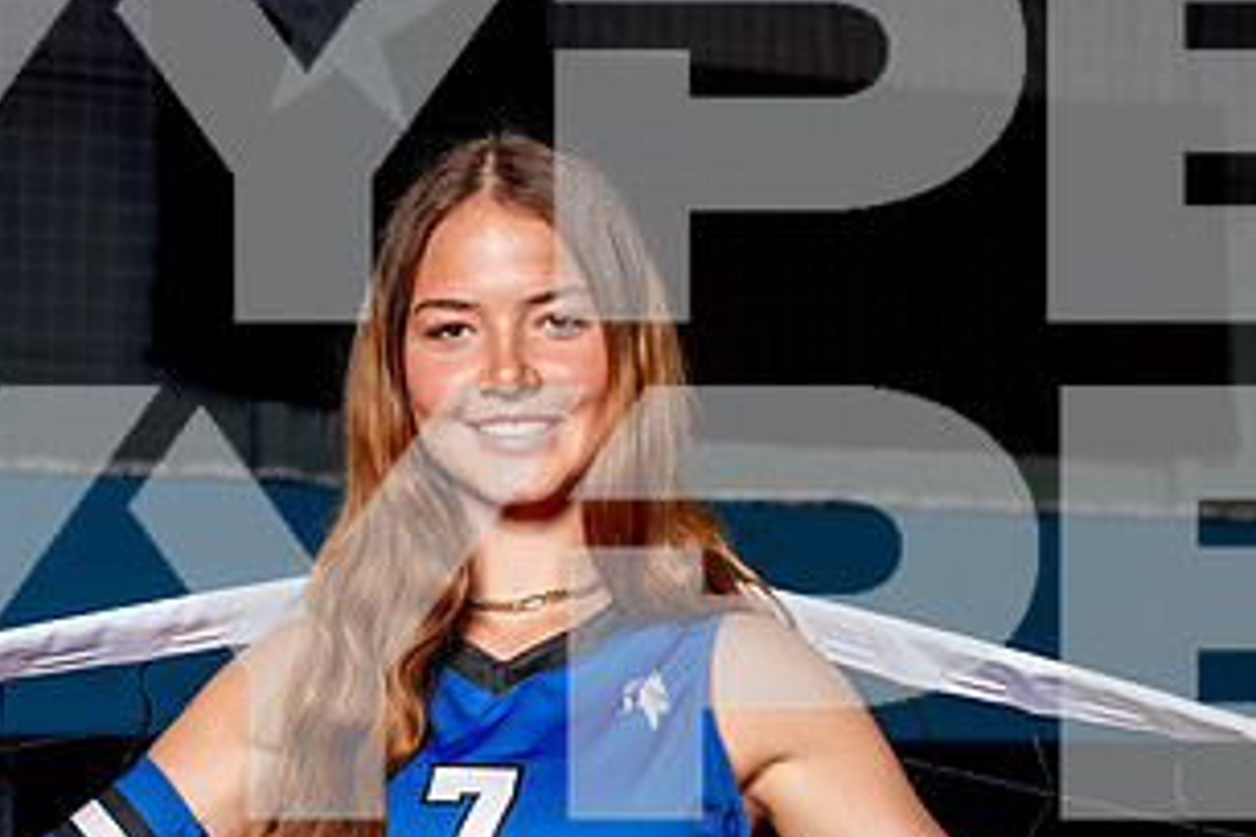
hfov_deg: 23.3
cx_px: 488
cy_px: 605
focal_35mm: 87
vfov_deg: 15.7
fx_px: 3035
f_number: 4.5
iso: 250
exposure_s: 1/200
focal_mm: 45
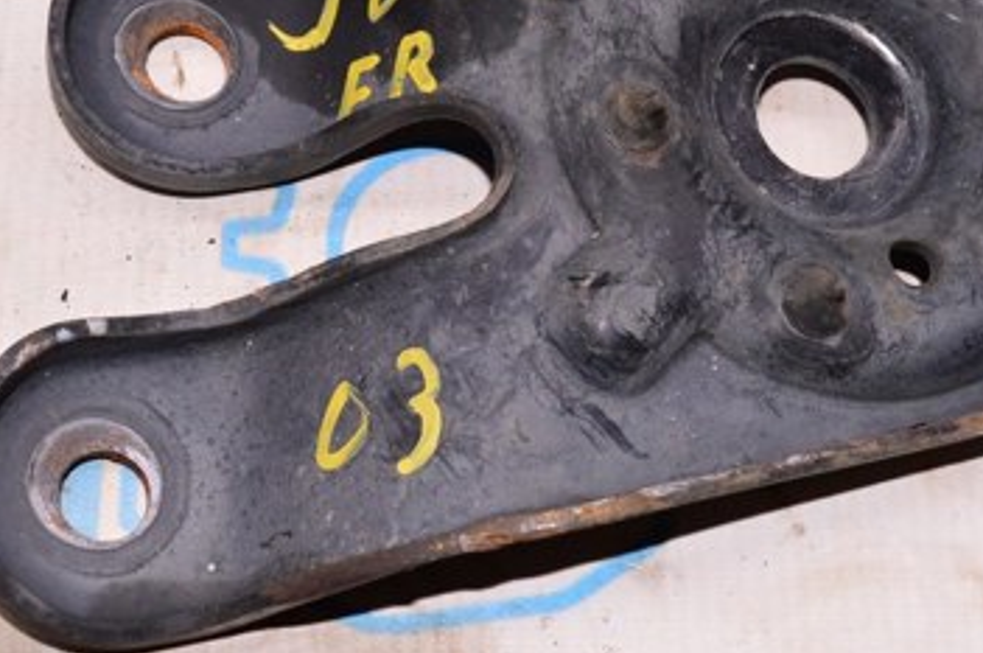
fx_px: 2236
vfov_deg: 16.5
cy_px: 161
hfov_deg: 24.8
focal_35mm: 82
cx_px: 400
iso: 1600
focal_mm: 30
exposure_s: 1/160
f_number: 8
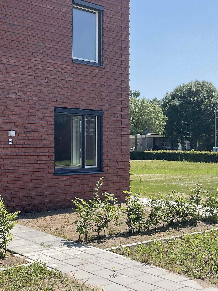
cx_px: 48
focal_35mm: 52
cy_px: 123
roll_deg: -0.3
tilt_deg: +3.8
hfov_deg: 27.5
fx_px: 437
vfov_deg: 36.7
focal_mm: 3
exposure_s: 1/1675
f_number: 1.8
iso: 16
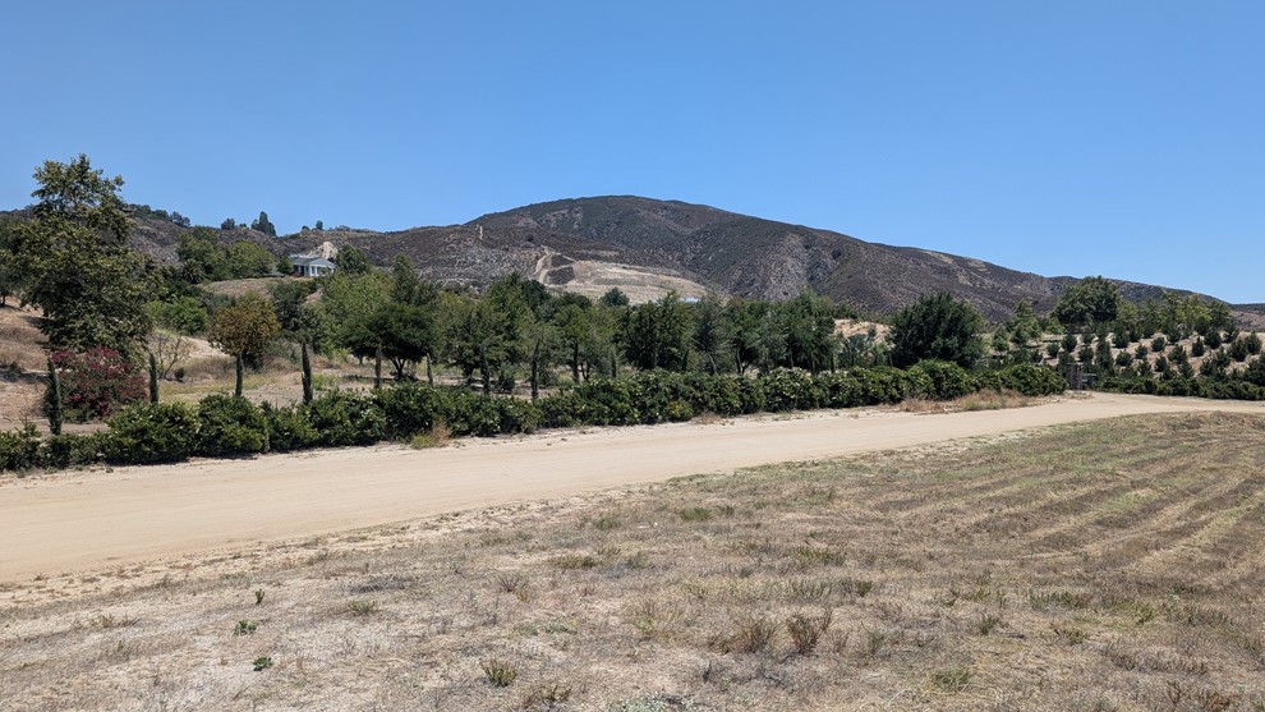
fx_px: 906
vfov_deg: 42.8
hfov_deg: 69.9
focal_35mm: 27
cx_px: 632
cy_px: 408
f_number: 1.68
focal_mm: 6.9
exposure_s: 1/1103
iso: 23
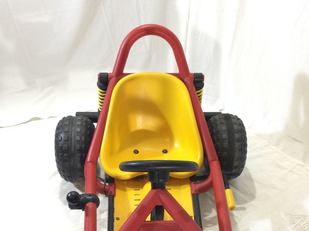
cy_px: 204
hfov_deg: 44.8
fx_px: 375
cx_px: 154
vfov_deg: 32.8
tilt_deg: -45.1
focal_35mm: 42
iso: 125
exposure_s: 1/33
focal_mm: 3.3
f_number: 2.4
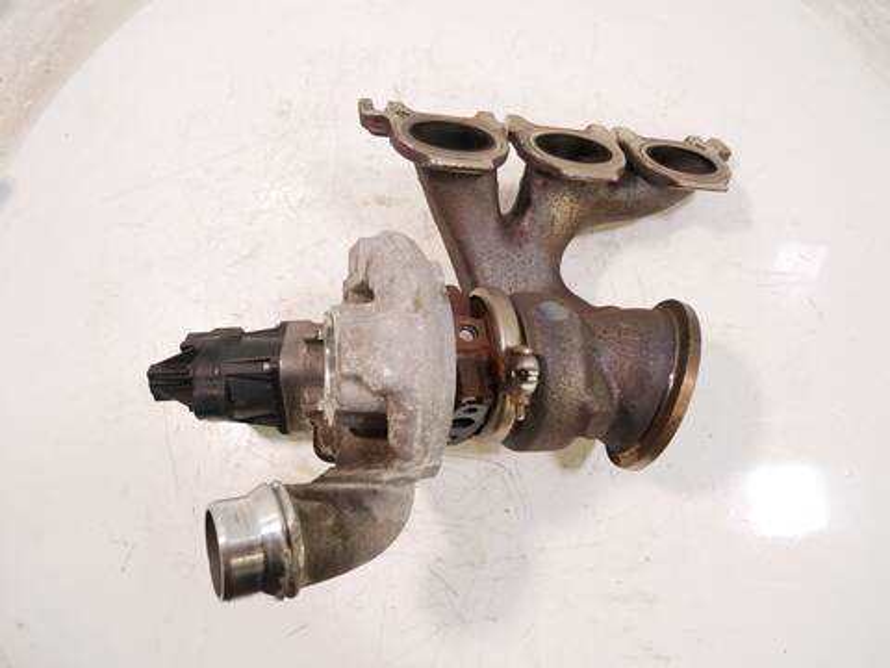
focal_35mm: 24
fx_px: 617
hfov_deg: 71.6
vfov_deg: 56.8
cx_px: 445
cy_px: 334
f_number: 3.5
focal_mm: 12
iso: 640
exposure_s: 1/60
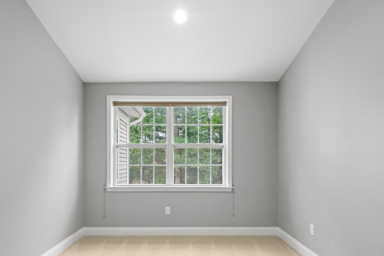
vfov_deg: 58.5
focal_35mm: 21
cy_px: 165
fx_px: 224
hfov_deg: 81.2
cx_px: 185
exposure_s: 1/15
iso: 3200
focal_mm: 16
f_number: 11
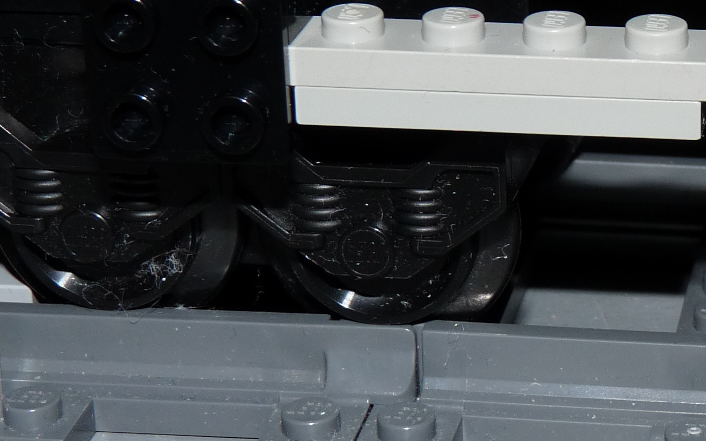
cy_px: 87
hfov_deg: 15.5
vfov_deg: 10.1
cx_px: 837
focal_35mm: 130
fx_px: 2501
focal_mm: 7.8
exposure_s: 1/125
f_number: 4
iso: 100
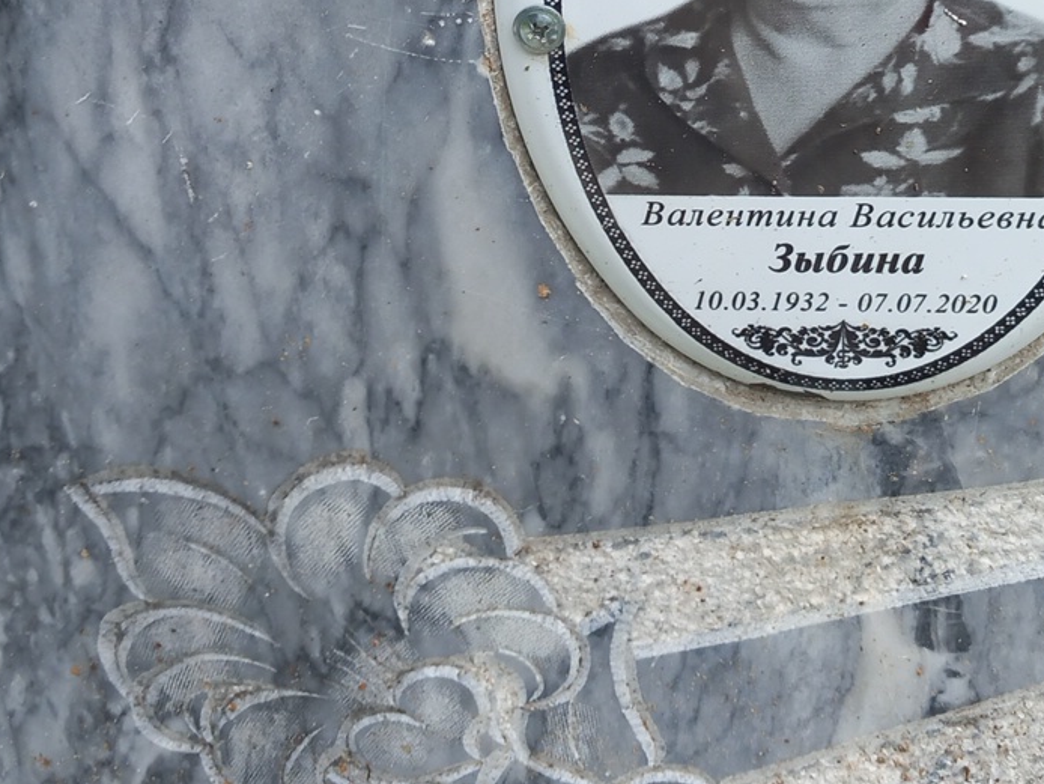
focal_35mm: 56
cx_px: 730
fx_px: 1690
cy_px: 57
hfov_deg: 33.9
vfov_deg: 25.2
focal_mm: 4
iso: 20
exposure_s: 1/114
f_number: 1.8
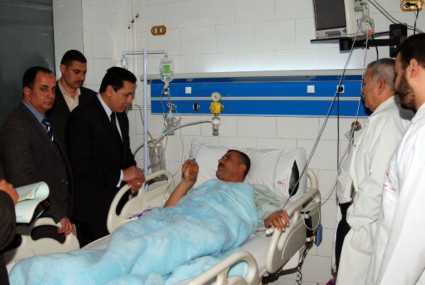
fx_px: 496
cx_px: 212
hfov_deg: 46.4
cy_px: 142
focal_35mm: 42
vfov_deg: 32.0
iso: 200
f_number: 5.6
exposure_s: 1/180
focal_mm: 28
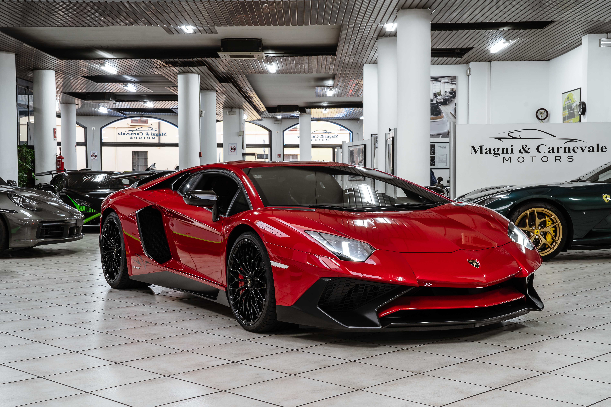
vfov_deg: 28.1
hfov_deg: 41.1
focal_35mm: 48
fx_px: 815
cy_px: 204
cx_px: 306
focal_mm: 48
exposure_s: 1/2
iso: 200
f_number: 11
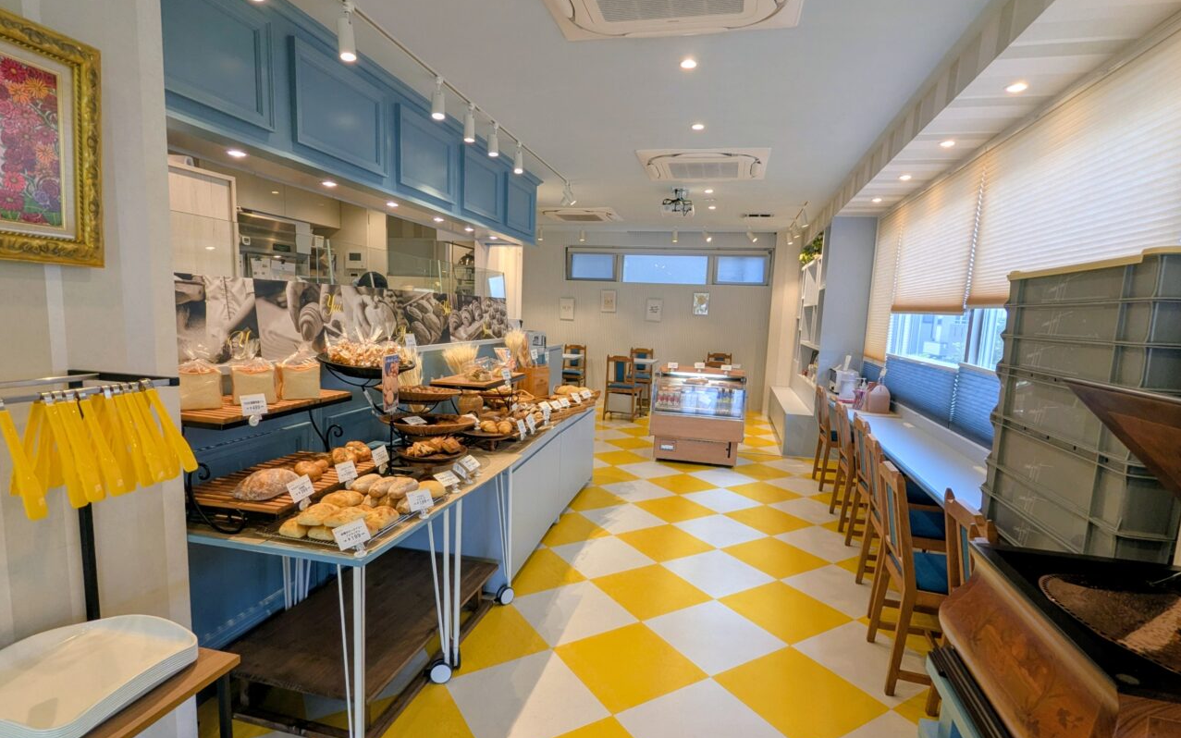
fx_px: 547
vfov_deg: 67.9
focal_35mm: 17
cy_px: 393
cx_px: 590
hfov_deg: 94.4
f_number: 2.2
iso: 42
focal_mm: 2.35
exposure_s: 1/60
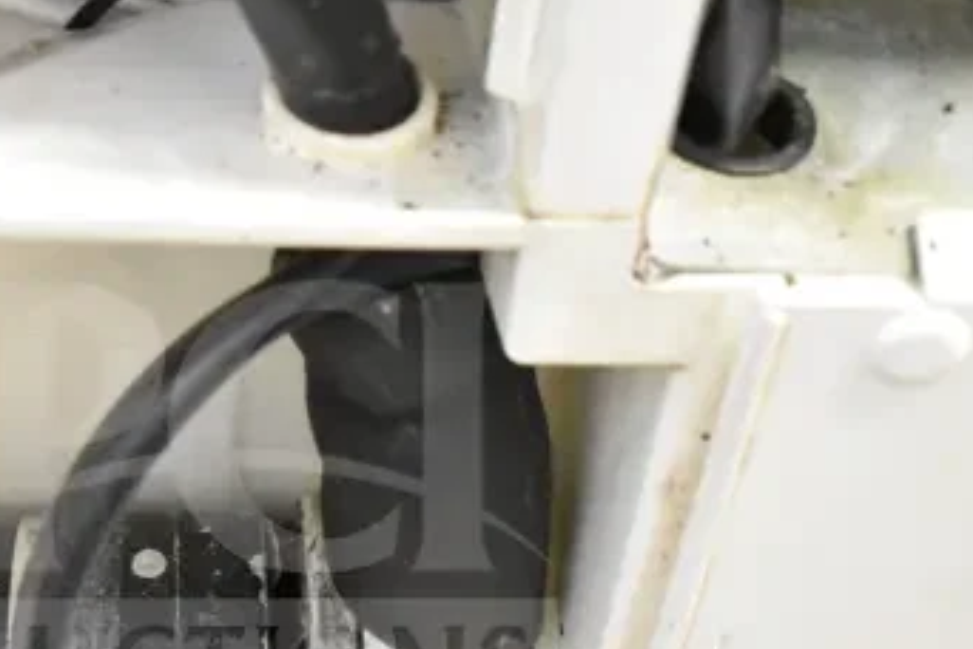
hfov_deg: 24.2
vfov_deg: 16.4
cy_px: 508
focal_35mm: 83
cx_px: 236
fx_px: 2240
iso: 9000
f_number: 4.2
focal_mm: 31
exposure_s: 1/50
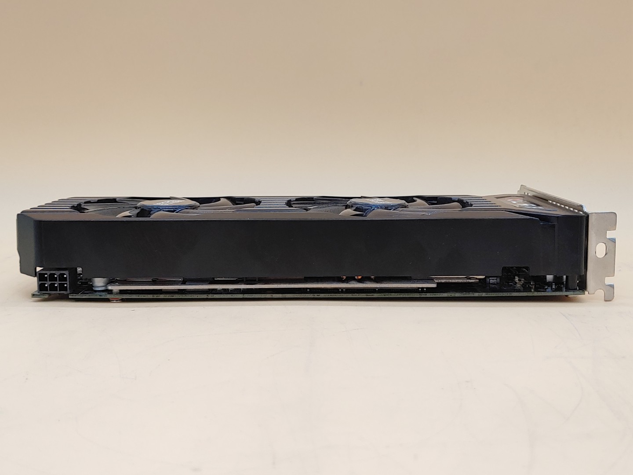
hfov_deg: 45.8
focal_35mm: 41
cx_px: 316
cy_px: 238
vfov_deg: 35.1
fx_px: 750
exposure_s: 1/81
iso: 50
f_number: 1.8
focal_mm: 4.36
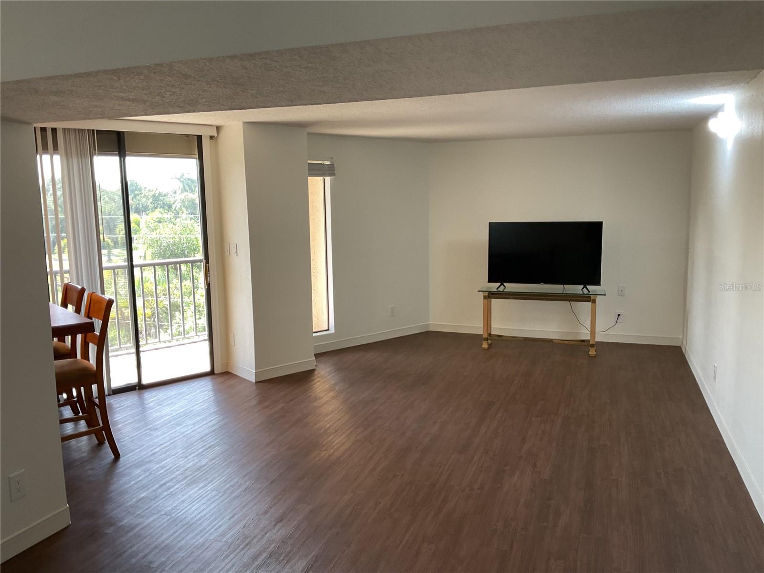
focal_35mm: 29
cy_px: 286
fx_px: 640
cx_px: 382
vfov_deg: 48.2
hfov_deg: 61.7
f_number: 1.8
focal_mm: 3
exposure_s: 1/60
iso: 100
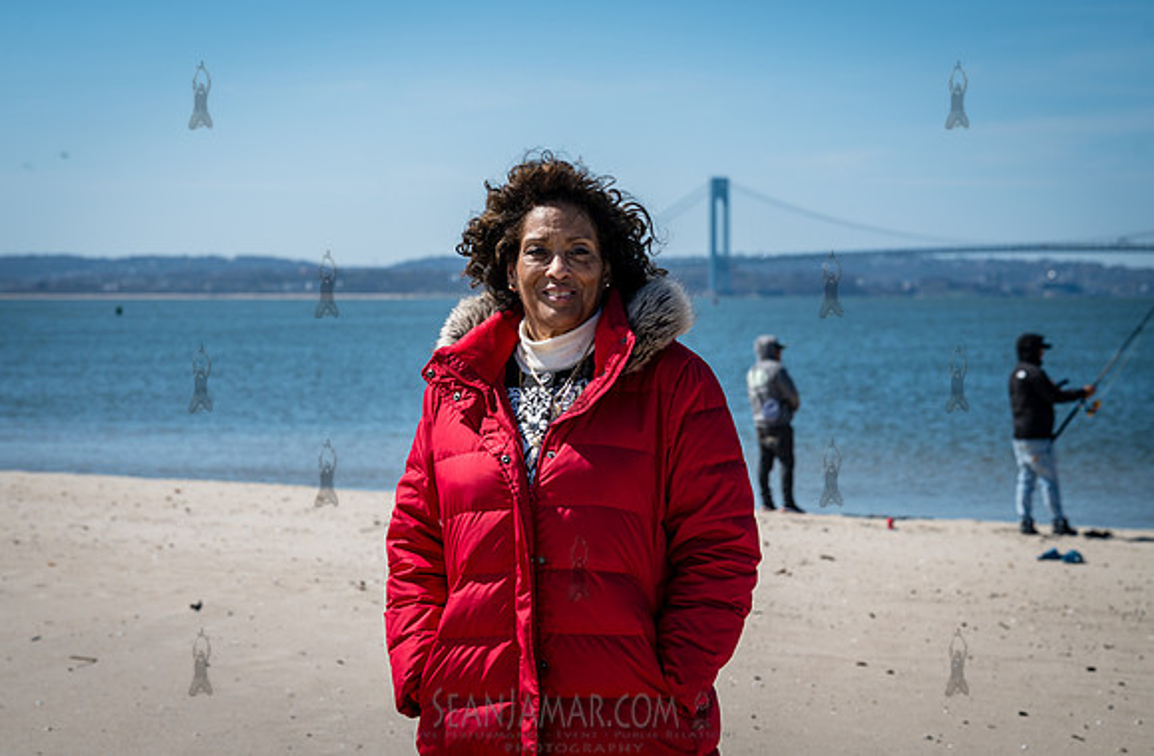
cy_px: 342
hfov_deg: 23.4
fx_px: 2780
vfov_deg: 15.5
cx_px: 524
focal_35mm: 87
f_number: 5.6
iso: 64
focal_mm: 79
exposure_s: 1/320
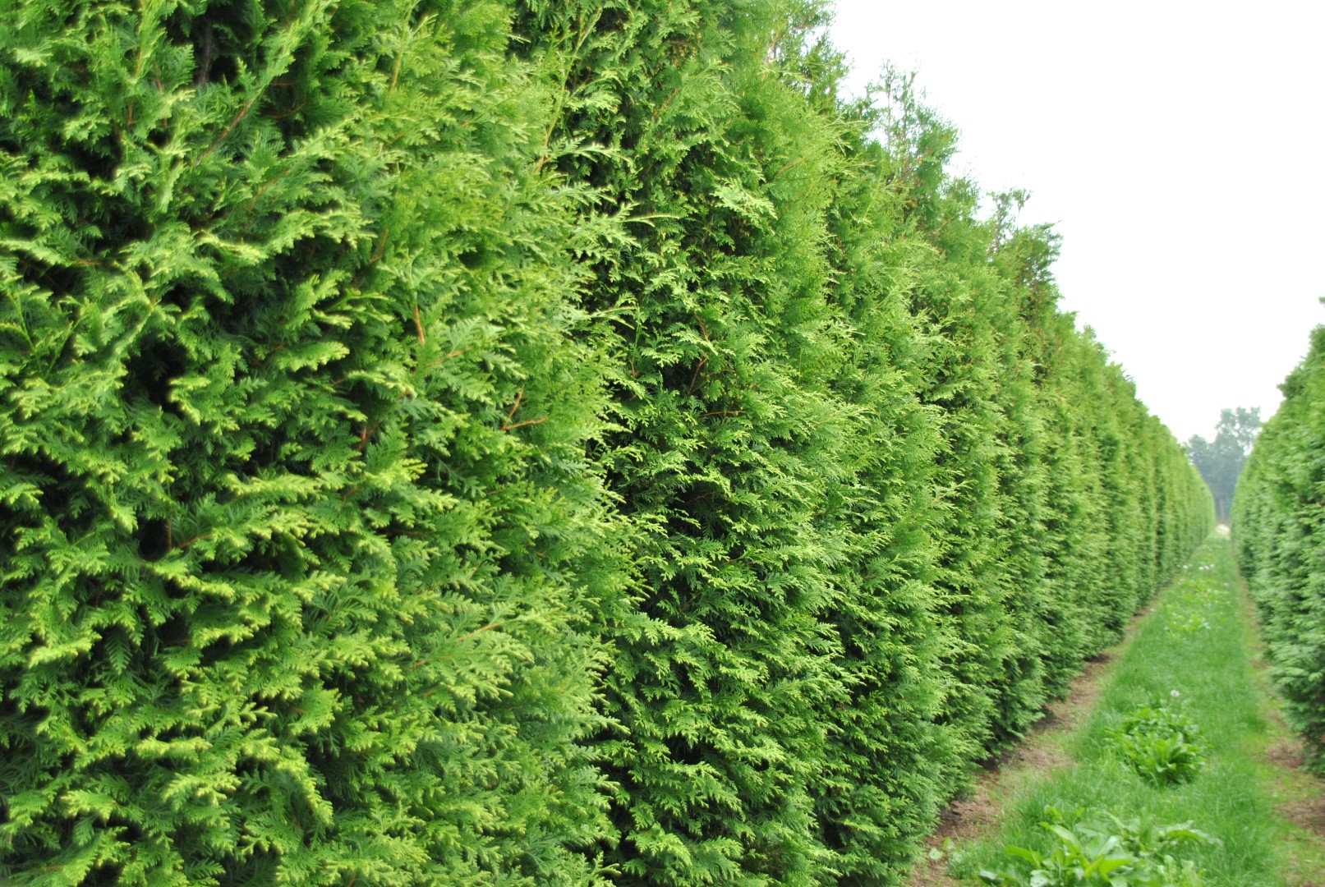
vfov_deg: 30.9
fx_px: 1603
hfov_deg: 44.9
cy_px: 444
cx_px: 662
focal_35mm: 44
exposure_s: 1/100
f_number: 5
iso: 200
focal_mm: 29
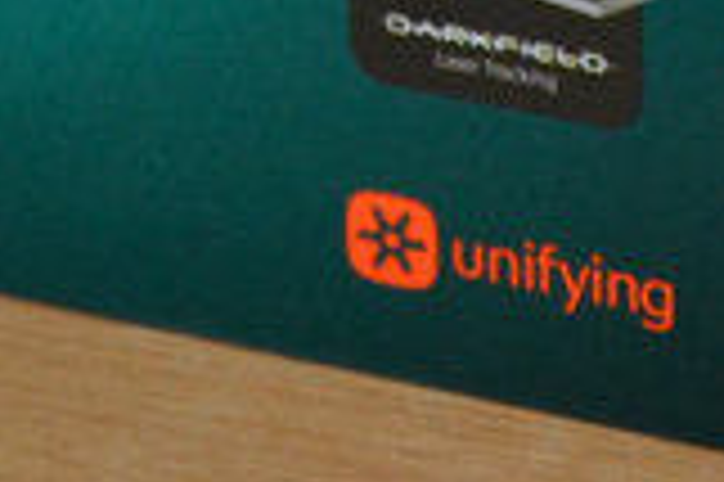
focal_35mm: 335
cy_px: -1122
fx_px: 6730
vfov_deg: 3.9
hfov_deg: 6.1
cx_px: -184
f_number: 4.2
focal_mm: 30
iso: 800
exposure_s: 1/60
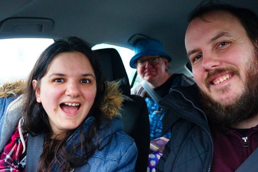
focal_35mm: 34
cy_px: 86
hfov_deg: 55.1
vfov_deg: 38.3
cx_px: 129
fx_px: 247
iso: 2000
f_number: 4.5
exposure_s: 1/60
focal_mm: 23
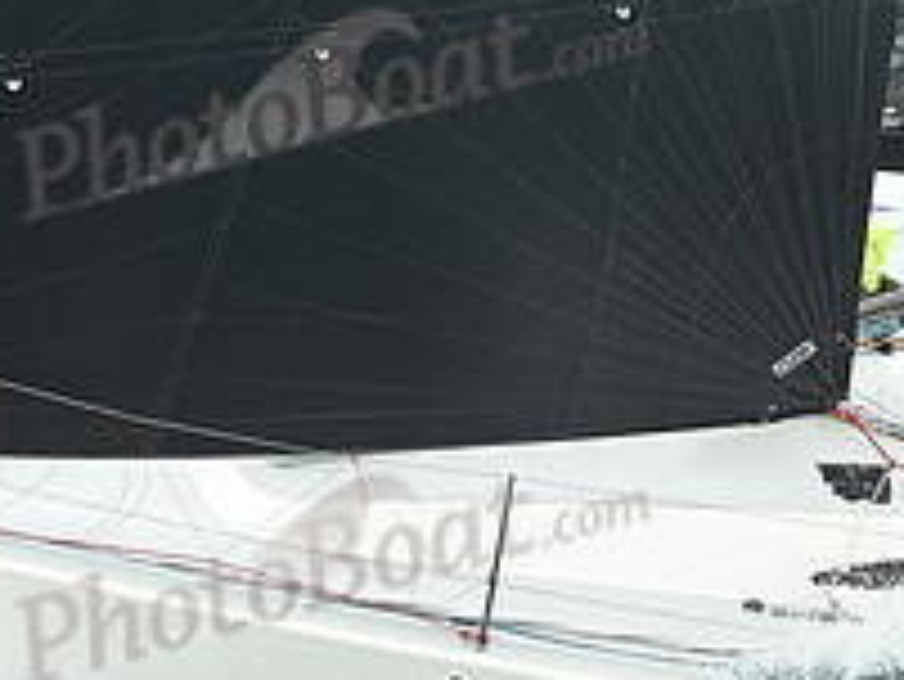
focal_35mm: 194
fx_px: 5069
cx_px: 886
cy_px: 272
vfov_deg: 7.7
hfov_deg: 10.1
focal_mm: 70
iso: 400
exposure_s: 1/800
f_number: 4.5
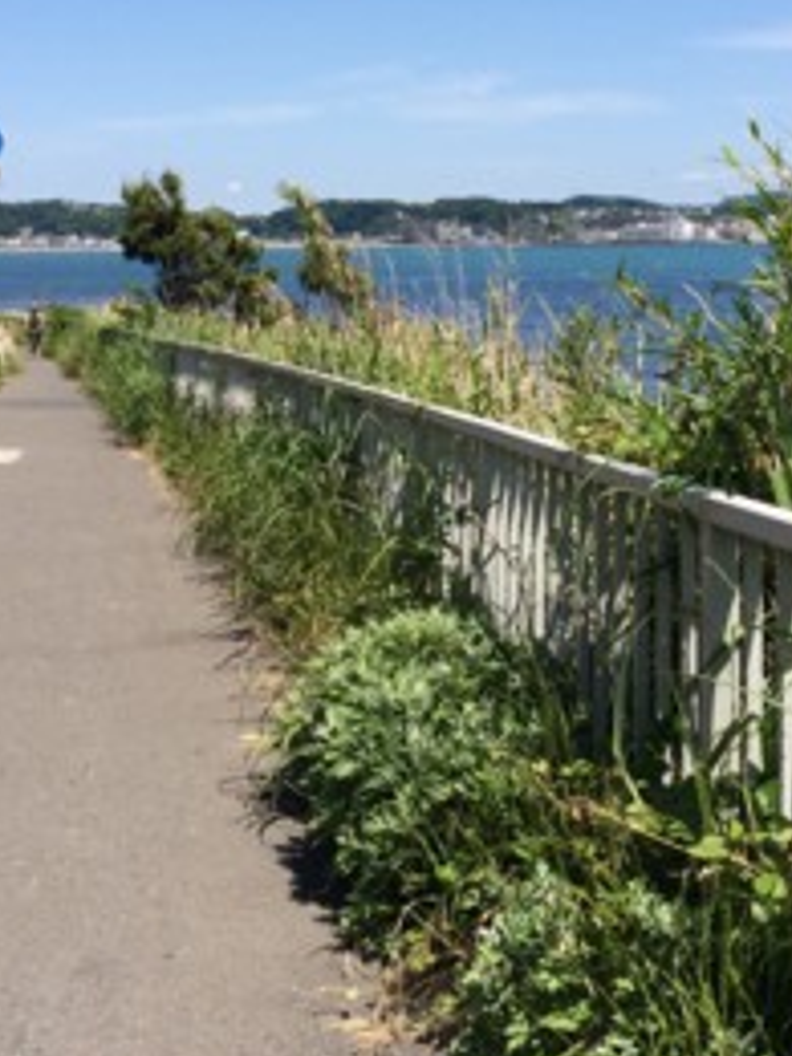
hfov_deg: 28.0
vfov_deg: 35.6
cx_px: 394
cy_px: 203
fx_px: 1586
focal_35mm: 52
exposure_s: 1/2415
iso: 40
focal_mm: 4.12
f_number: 2.2
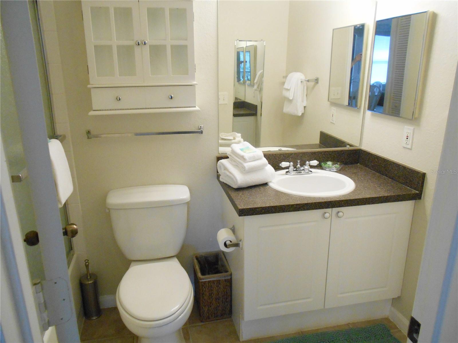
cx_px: 229
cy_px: 172
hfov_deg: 67.3
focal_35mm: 26
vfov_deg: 53.1
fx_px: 344
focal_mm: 4.6
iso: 400
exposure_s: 1/50
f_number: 3.2
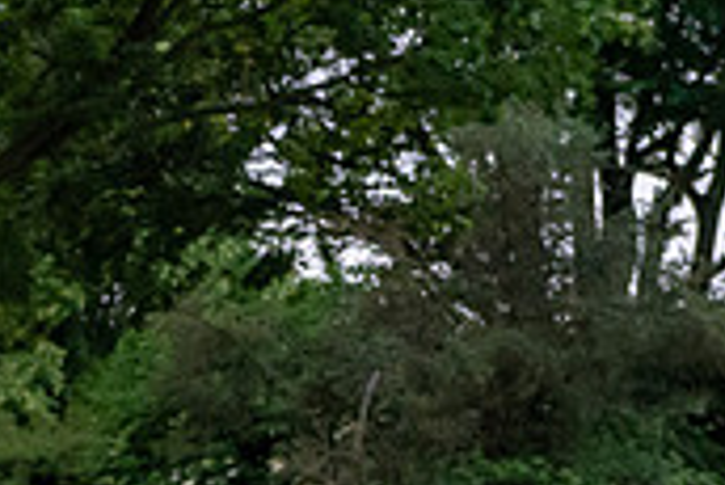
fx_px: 7115
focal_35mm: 353
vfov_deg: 3.9
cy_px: 819
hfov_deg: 5.8
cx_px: -240
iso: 2800
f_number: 4
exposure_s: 1/800
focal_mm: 70
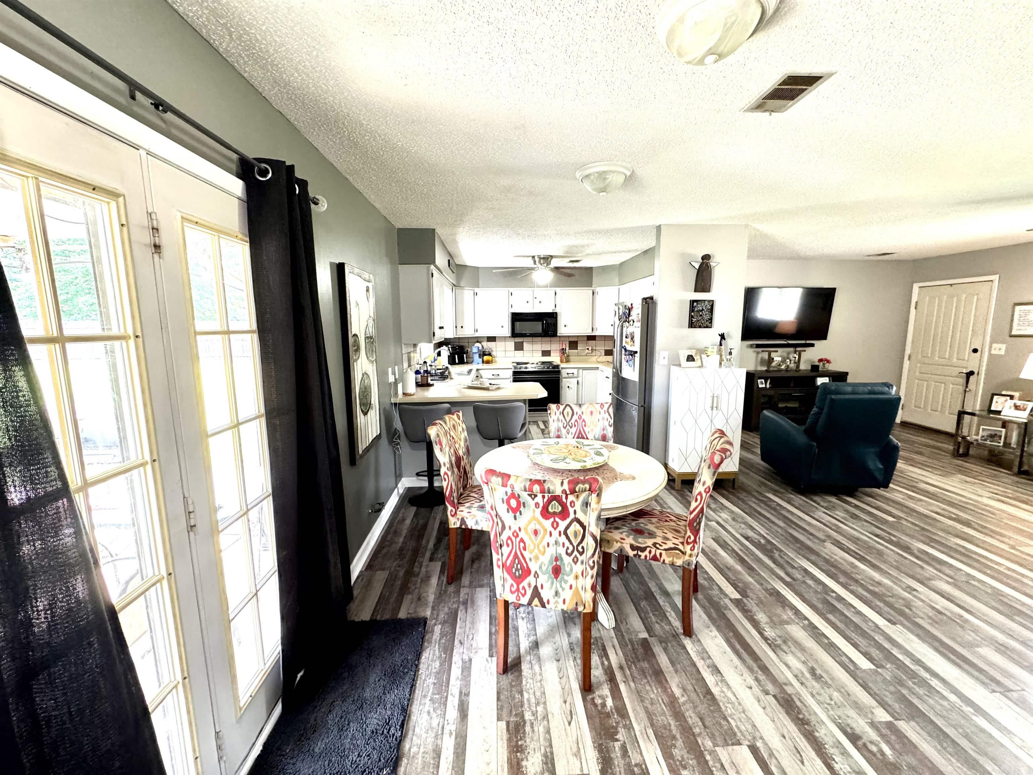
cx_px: 516
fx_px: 418
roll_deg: +0.3
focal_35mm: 14
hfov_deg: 102.1
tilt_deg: -8.6
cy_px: 388
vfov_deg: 85.7
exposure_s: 1/60
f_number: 2.2
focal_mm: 2.22
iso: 400
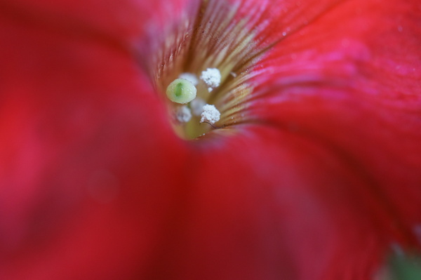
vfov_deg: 29.8
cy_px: 140
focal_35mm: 45
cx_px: 210
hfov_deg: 43.6
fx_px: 526
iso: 800
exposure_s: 1/60
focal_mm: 30
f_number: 4
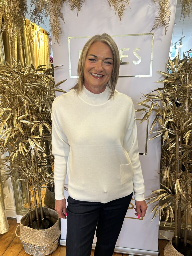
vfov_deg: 67.3
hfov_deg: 53.1
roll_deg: +0.8
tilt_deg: -18.0
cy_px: 128
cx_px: 96
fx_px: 192
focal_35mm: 26
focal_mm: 5.7
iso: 125
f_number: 1.5
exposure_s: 1/100
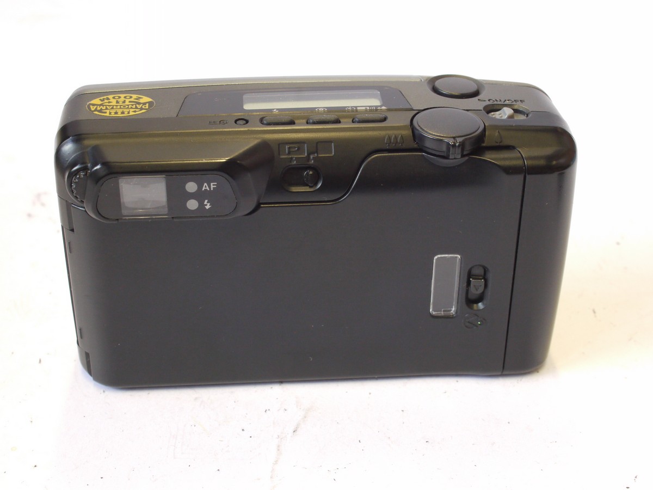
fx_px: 1132
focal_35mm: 60
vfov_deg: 24.4
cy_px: 245
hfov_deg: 32.2
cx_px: 326
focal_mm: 30
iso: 800
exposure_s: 1/30
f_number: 9
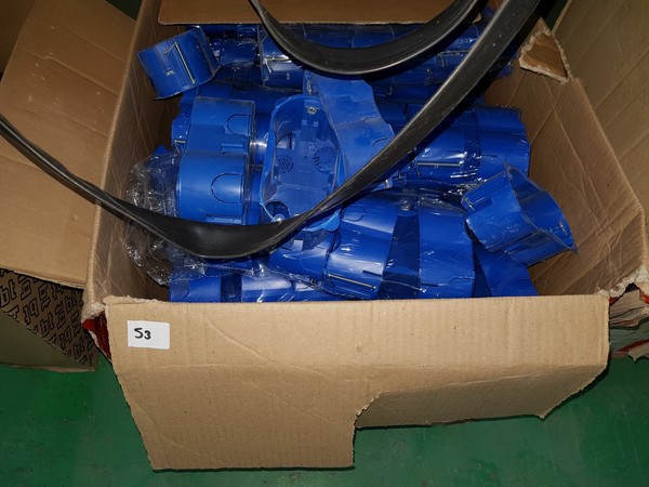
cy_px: 244
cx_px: 324
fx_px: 487
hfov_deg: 67.3
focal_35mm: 26
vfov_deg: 53.1
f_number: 1.7
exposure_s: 1/50
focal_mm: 4.2
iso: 50
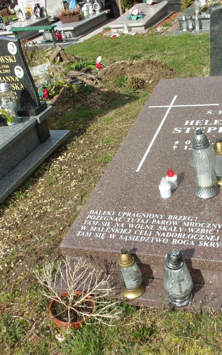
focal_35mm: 51
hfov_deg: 25.3
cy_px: 178
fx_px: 494
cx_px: 133
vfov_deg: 39.6
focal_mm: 6.4
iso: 80
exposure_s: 1/85
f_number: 11.8
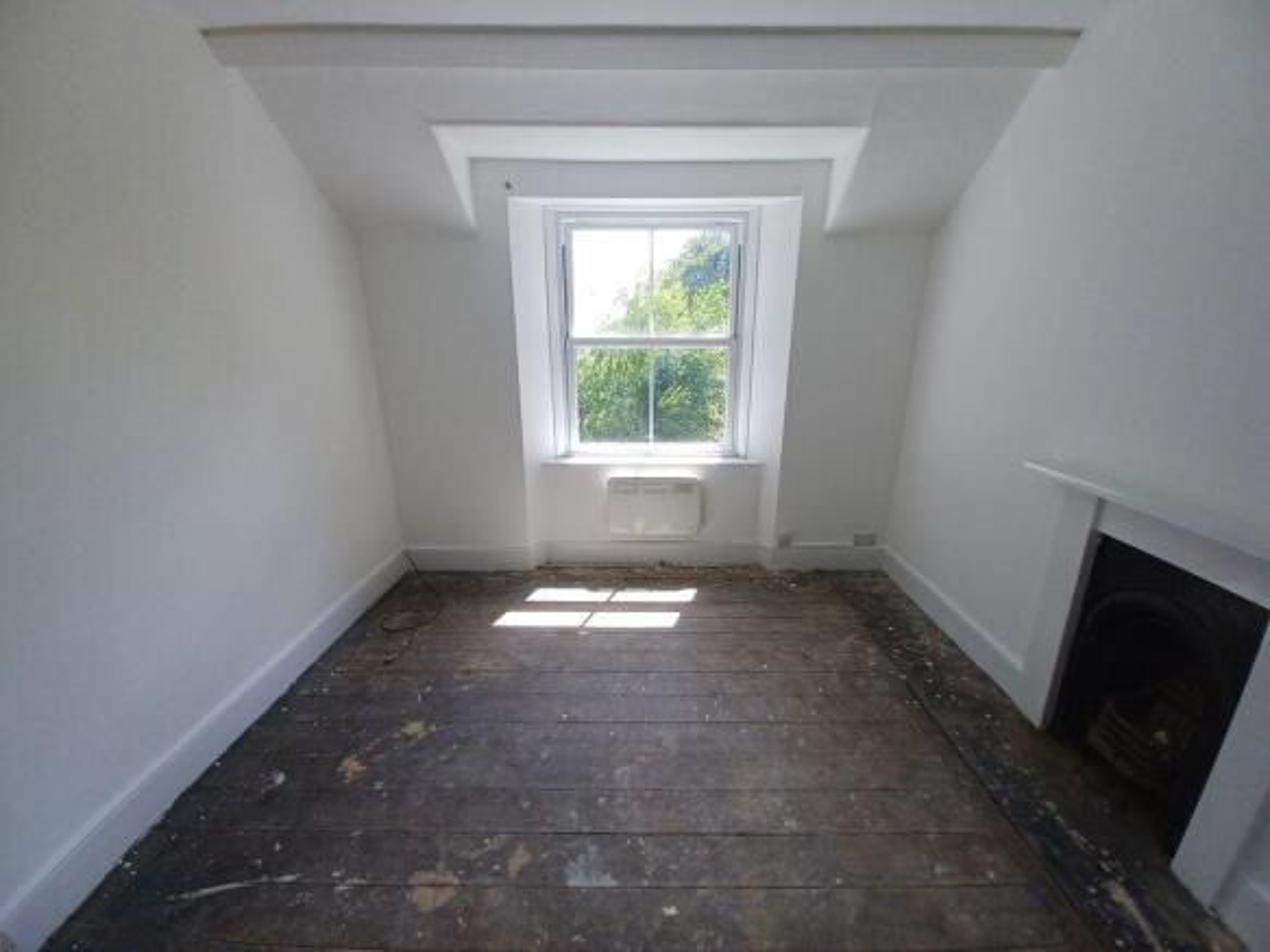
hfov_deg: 106.2
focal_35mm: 13
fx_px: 477
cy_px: 476
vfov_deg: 89.9
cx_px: 635
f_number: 2.2
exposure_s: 1/144
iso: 40
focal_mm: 1.42
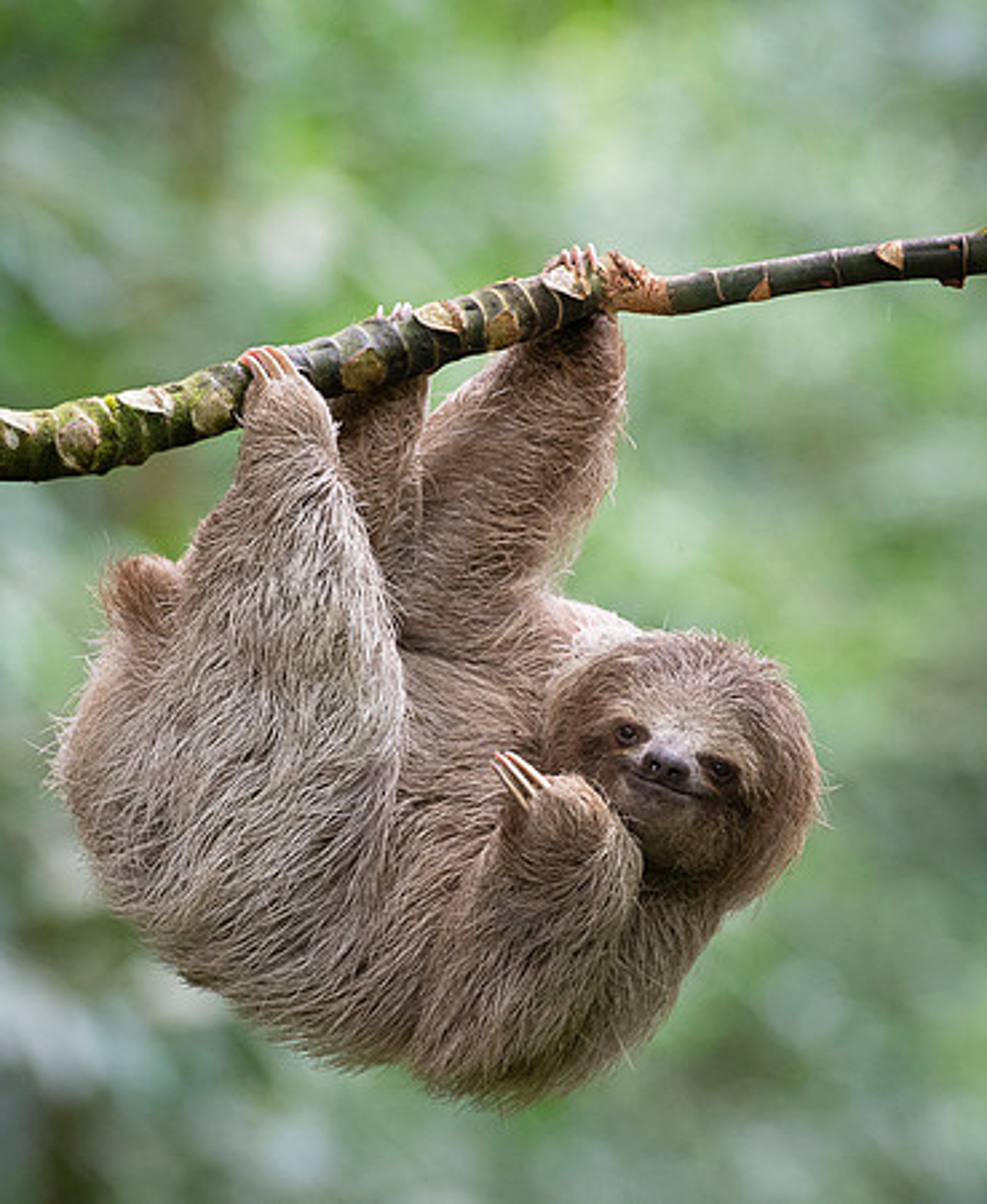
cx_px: 642
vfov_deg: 6.2
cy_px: 668
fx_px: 11127
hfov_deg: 5.1
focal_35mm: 309
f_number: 5.6
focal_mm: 200
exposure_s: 1/40
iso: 1600
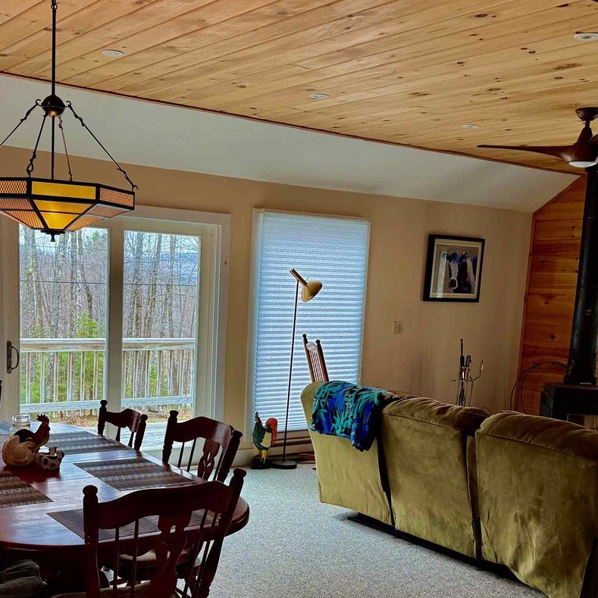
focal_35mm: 43
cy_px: 404
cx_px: 216
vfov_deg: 38.7
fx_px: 840
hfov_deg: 38.9
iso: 80
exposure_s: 1/169
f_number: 1.78
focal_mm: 6.76
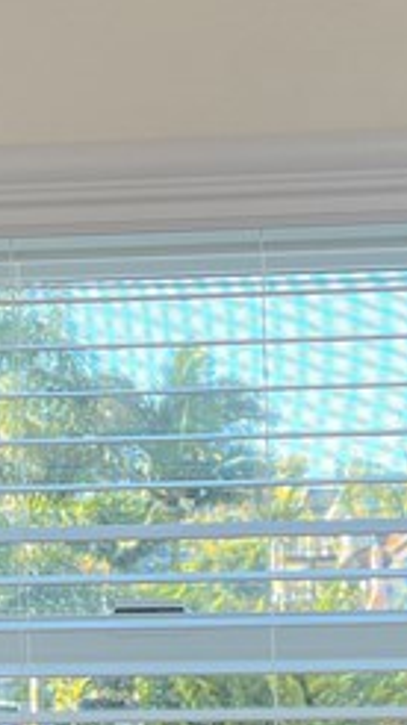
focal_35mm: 118
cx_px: 27
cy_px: 734
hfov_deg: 10.2
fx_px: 2269
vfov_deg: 17.7
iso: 64
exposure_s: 1/120
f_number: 1.5
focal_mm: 5.7
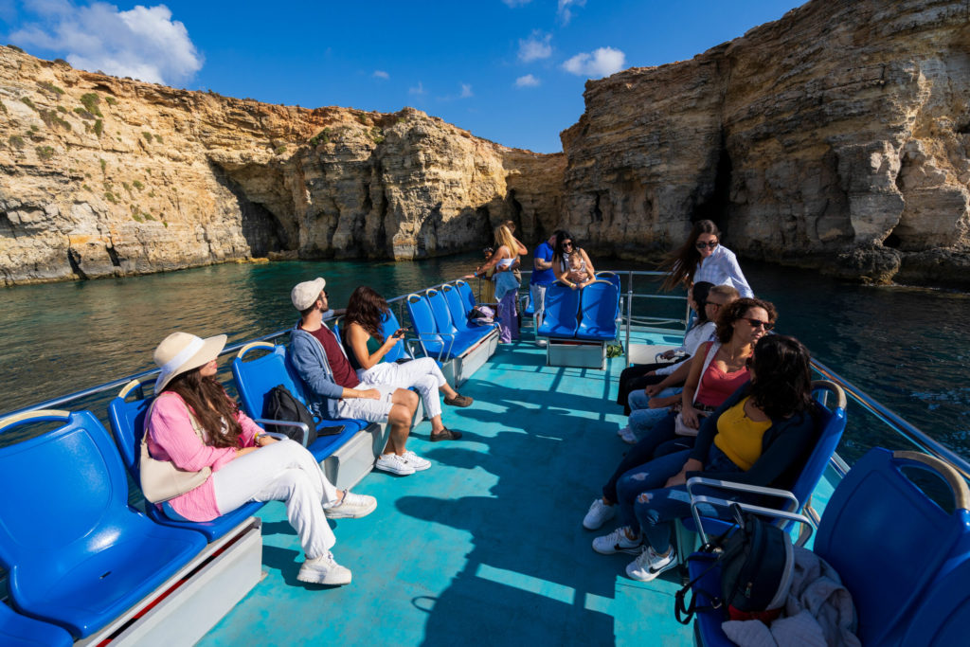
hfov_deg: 96.7
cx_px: 485
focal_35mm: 16
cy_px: 324
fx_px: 431
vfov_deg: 73.8
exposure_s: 1/2000
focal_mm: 16
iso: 250
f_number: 5
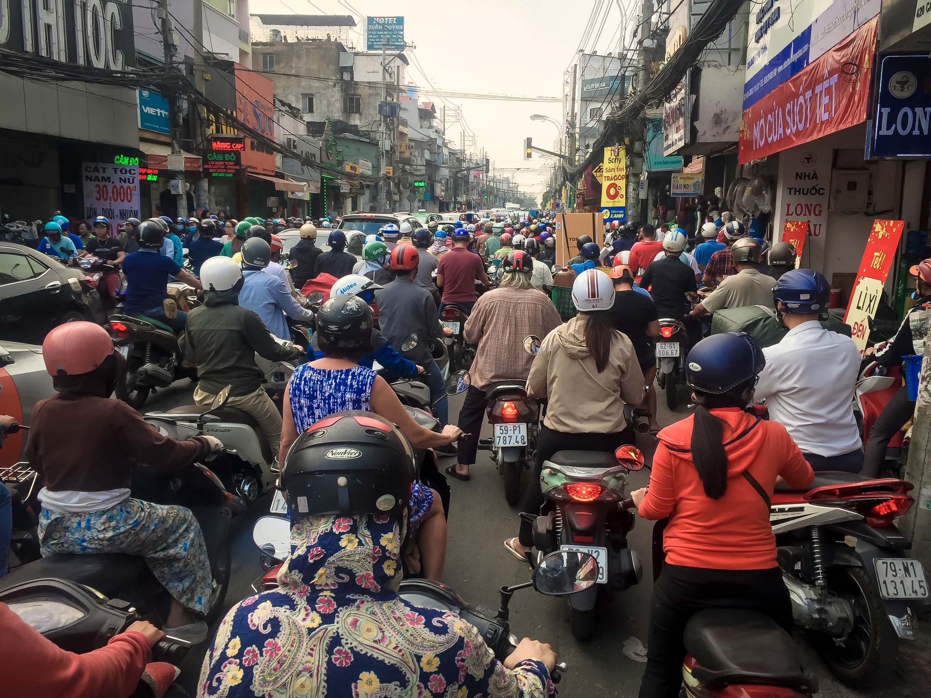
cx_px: 466
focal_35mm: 29
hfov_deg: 61.7
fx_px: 780
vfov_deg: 48.2
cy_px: 349
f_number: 2.2
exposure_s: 1/377
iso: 32
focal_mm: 4.15
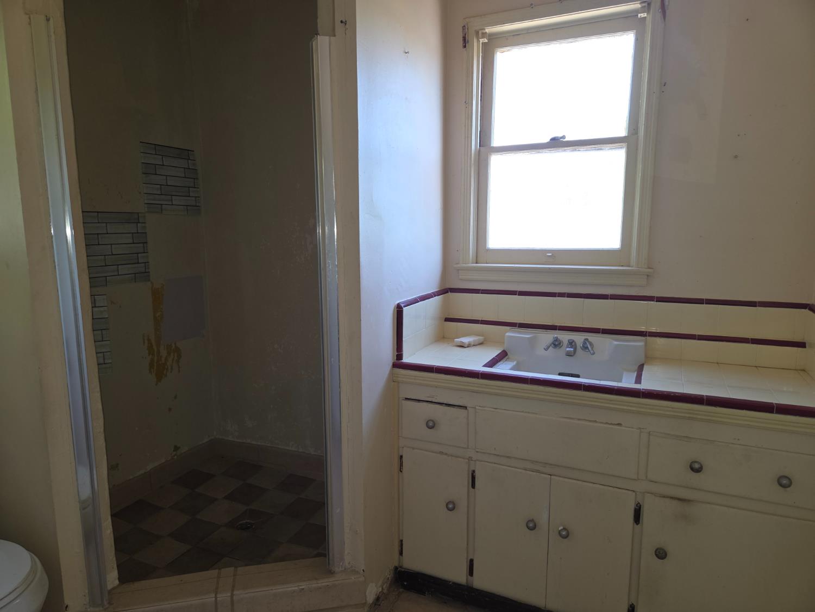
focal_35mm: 23
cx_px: 408
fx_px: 542
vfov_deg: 58.9
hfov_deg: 73.9
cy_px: 306
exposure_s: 1/60
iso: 50
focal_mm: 5.4
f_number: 1.8
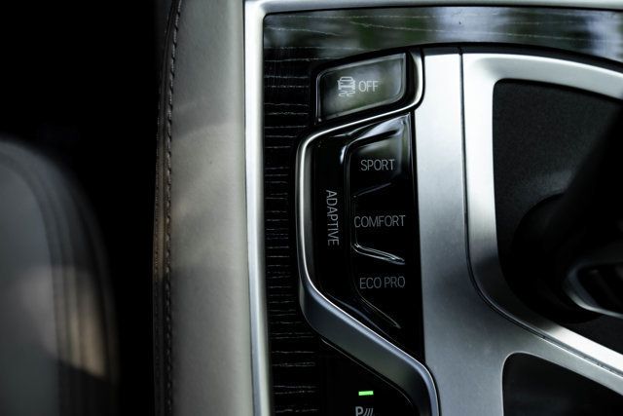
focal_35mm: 52
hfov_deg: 38.2
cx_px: 312
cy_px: 208
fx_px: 900
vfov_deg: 26.0
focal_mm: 52
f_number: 4.5
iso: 800
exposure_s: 1/250
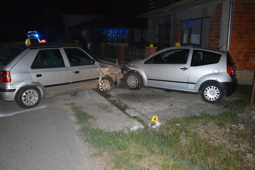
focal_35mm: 30
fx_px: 212
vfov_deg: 43.6
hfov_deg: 62.0
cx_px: 128
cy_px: 85
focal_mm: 20
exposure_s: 1/60
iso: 3200
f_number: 3.5
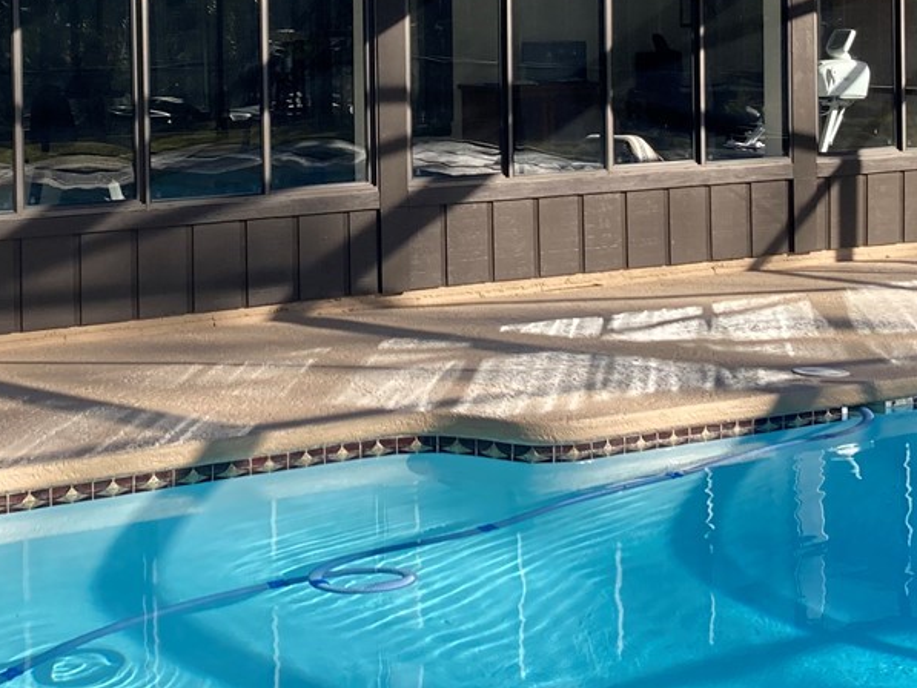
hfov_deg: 25.9
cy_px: 64
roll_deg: +0.7
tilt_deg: +0.4
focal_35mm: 75
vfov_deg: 19.3
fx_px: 1987
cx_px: 327
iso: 20
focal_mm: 3.99
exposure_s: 1/511
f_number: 1.8
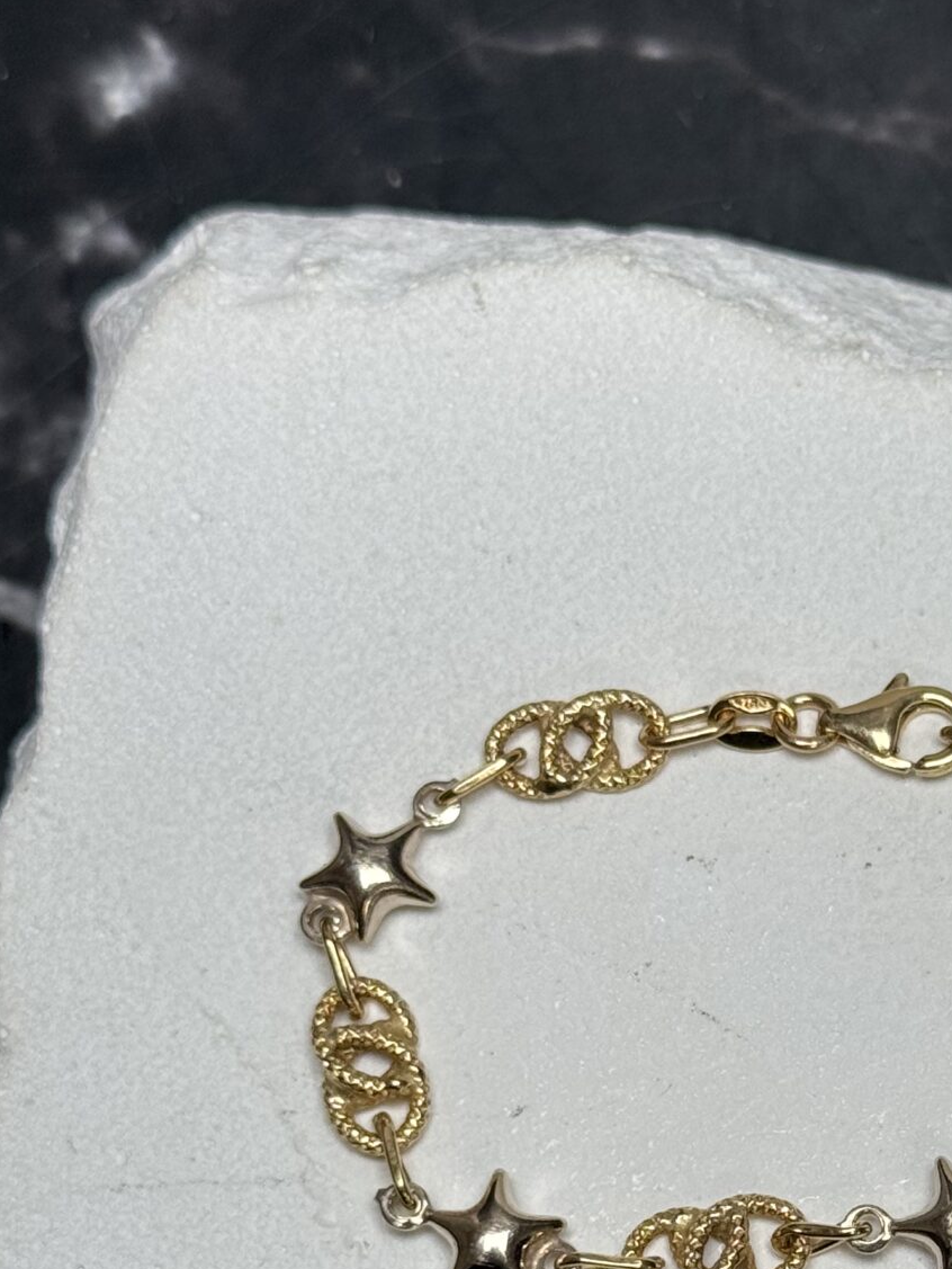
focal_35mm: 109
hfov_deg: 13.4
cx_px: 986
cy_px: 1033
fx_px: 3995
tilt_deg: -77.4
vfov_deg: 17.9
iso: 64
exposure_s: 1/433
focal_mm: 6.76
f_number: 1.78
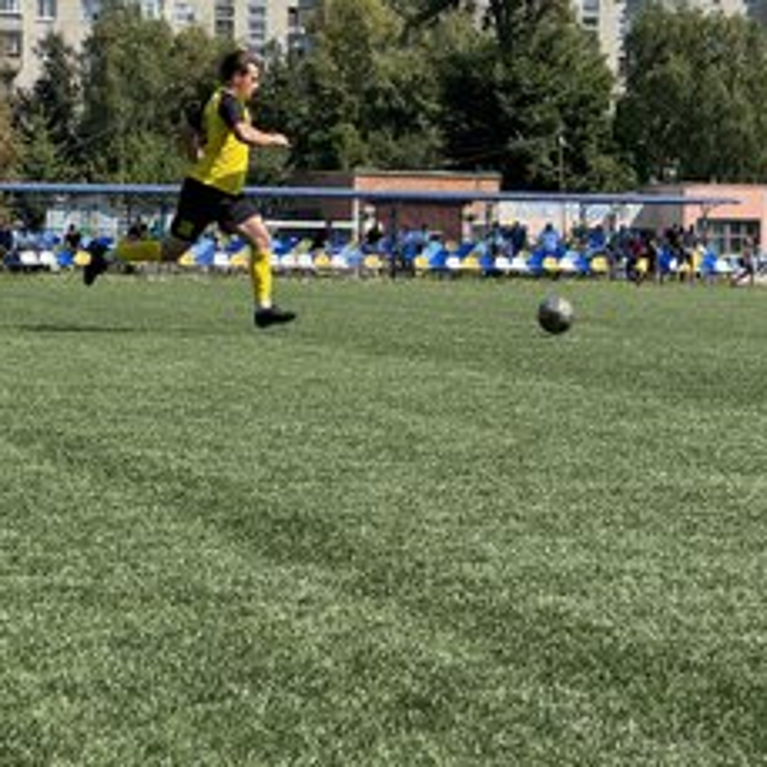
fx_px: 2983
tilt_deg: +0.5
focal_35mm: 119
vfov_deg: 14.6
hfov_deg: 14.6
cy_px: 285
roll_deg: -0.6
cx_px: 509
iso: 25
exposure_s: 1/499
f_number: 2.8
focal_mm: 9
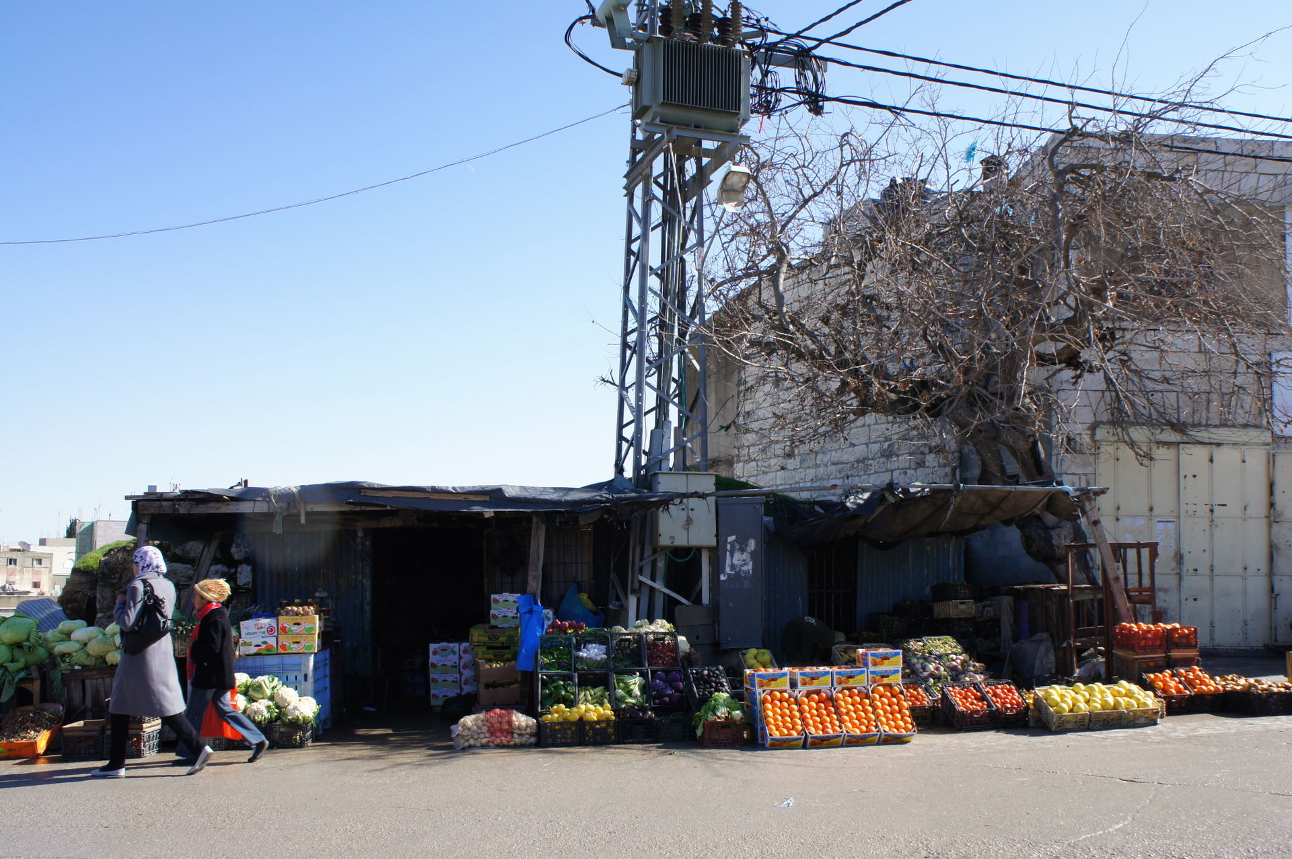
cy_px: 430
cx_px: 646
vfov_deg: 43.5
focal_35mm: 30
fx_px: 1076
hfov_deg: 62.0
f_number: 11
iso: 200
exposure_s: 1/125
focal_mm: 20
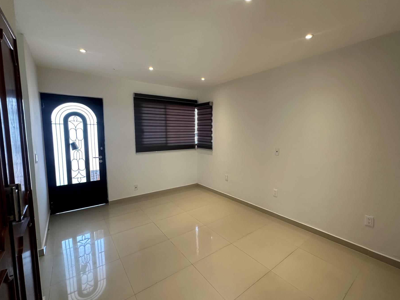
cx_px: 216
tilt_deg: -4.9
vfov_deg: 78.1
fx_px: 185
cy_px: 148
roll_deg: -0.3
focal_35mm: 16
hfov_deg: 94.3
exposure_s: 1/99
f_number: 2.2
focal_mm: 2.22
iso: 160
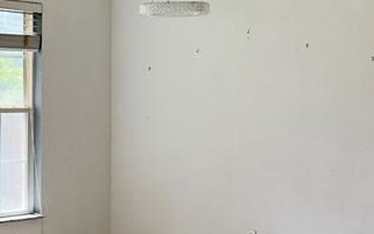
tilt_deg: +0.3
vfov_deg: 13.8
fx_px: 969
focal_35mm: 95
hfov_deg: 21.7
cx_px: 98
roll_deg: -0.4
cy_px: 88
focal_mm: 6.76
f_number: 1.78
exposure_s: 1/120
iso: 125
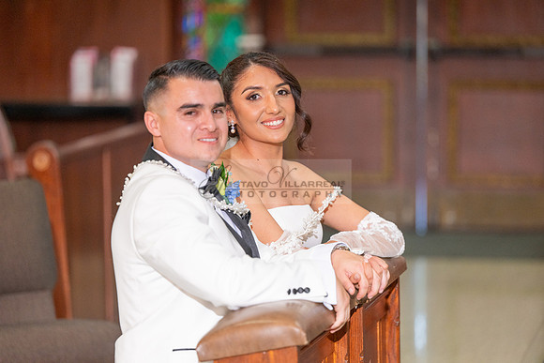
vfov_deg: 8.3
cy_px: 182
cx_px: 272
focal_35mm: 165
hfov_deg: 12.4
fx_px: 2494
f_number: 3.2
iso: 1000
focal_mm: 165
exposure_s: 1/200
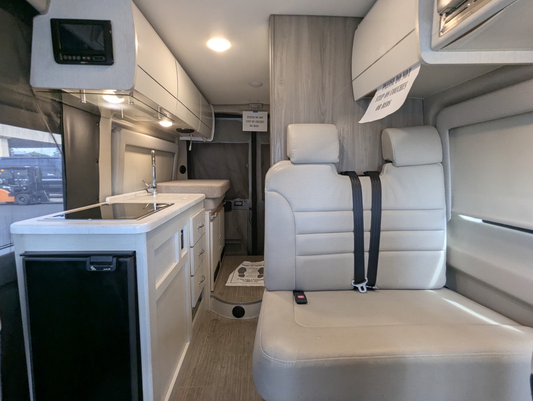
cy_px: 200
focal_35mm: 16
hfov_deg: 94.4
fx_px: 247
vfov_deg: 78.2
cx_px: 266
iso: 328
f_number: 2.2
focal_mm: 2.35
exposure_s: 1/150
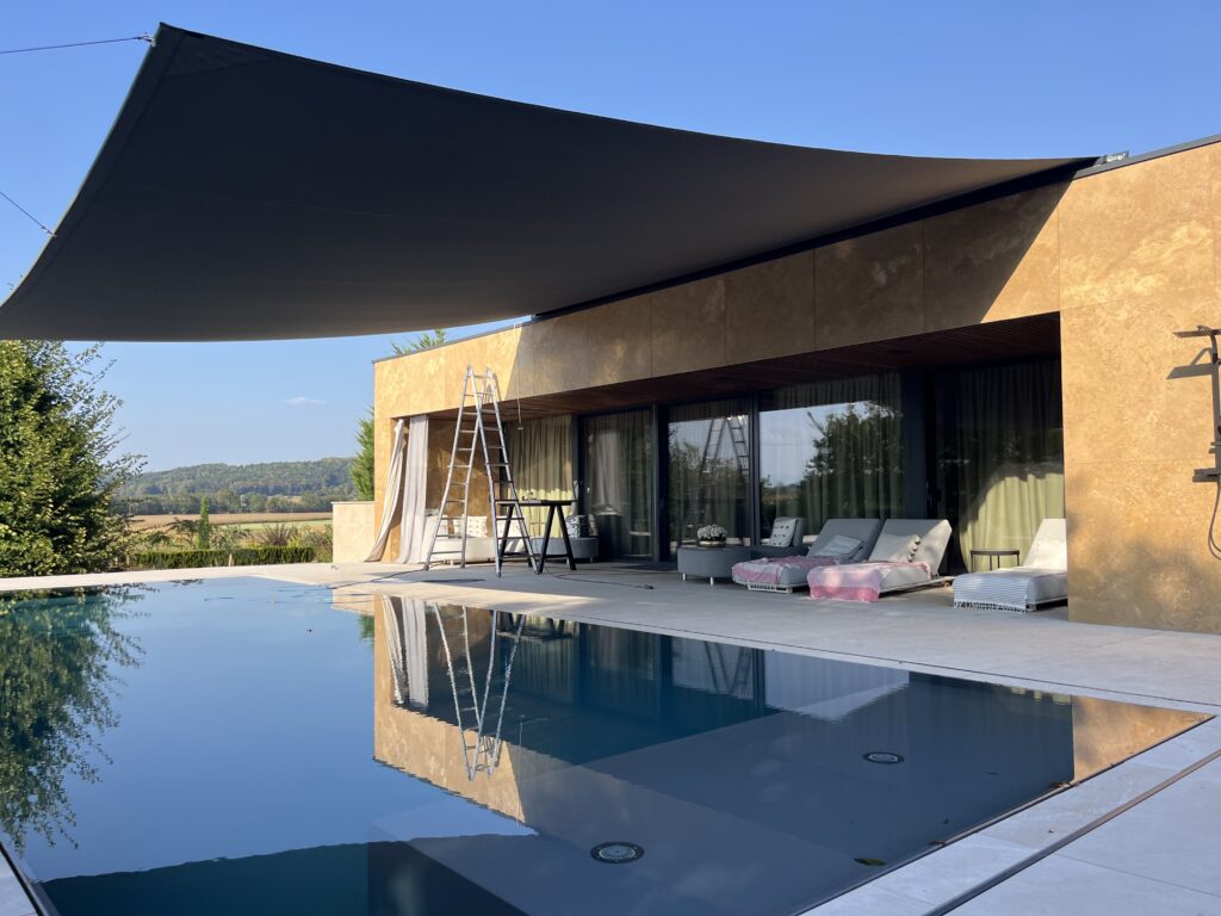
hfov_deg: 67.3
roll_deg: +1.5
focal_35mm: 26
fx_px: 917
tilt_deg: +2.9
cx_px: 610
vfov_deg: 53.1
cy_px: 458
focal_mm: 5.1
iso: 50
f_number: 1.6
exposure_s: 1/1389
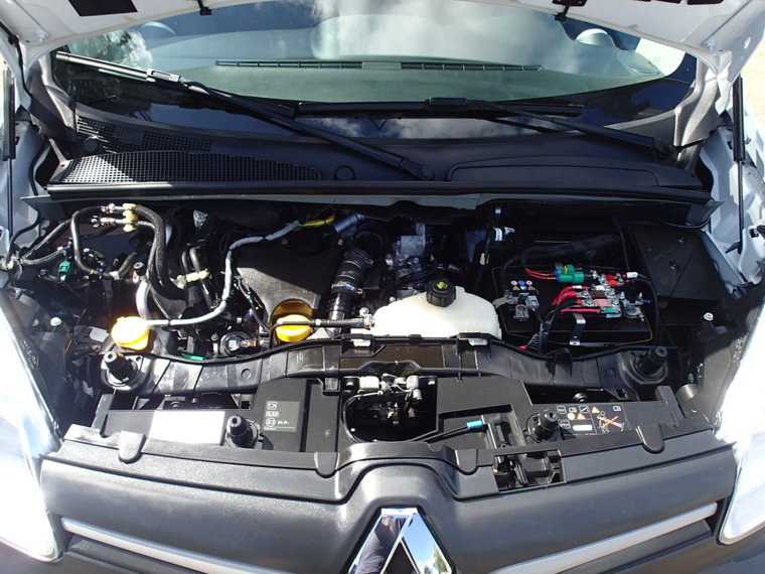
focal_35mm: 25
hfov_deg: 69.4
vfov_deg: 54.9
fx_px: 552
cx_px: 382
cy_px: 287
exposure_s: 1/400
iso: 100
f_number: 2.8
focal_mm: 4.5
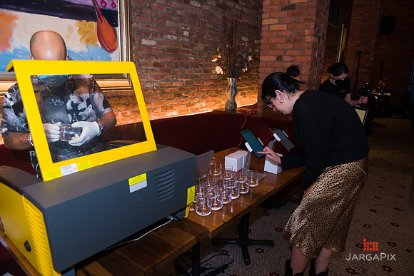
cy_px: 138
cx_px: 207
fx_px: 276
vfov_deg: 53.2
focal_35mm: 24
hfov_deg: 73.7
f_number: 3.2
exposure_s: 1/125
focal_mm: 24
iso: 1000
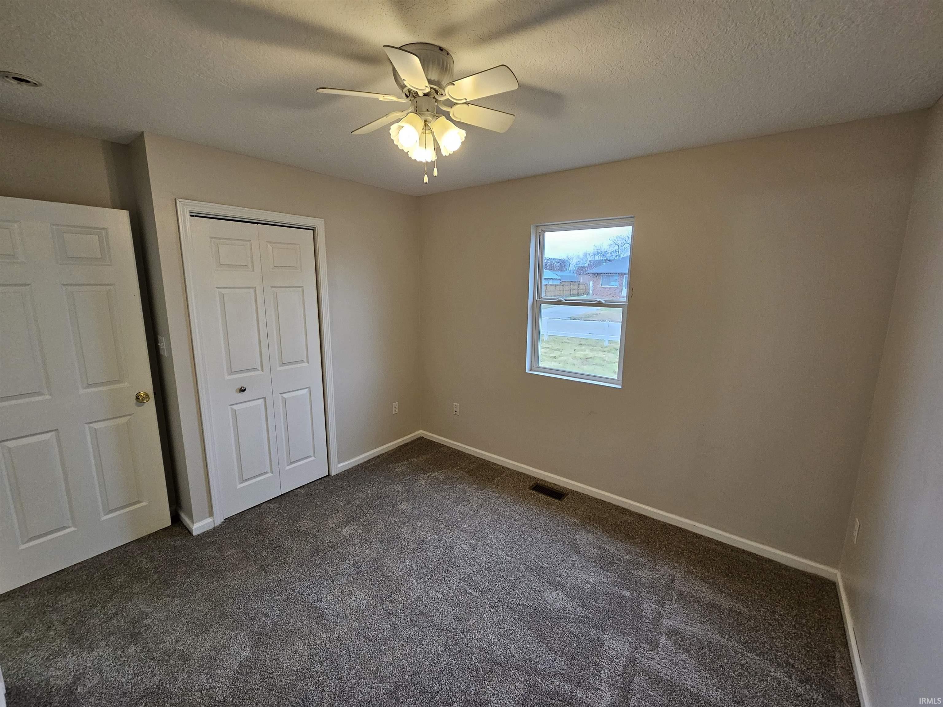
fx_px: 354
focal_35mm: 13
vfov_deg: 89.9
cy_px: 354
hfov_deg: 106.2
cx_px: 472
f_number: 2.2
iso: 200
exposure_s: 1/60
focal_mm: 2.2
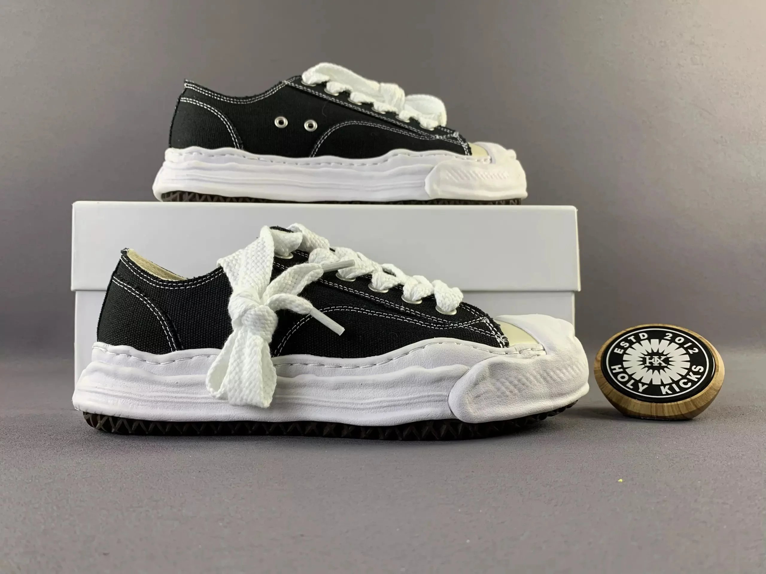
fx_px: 575
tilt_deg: +1.6
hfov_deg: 67.3
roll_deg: +0.1
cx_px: 383
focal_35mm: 26
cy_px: 287
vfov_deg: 53.1
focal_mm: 4.25
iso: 64
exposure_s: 1/121
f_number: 1.8
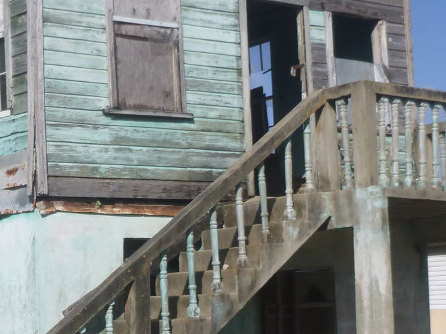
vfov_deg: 14.8
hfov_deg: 19.2
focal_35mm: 100
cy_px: 205
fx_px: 1288
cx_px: 17
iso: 100
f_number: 4.4
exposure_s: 1/800
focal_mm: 6.4
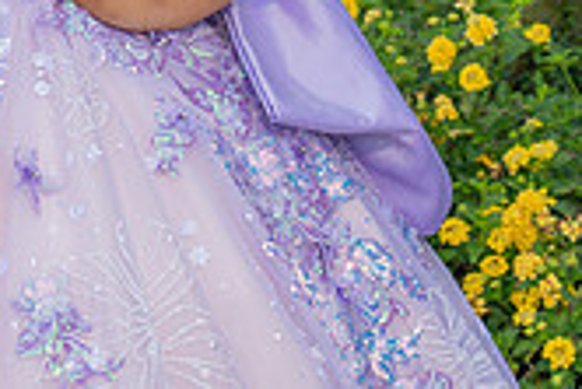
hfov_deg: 9.7
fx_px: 3398
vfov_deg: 6.4
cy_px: -286
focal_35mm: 210
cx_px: -91
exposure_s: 1/200
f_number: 5
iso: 200
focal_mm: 60
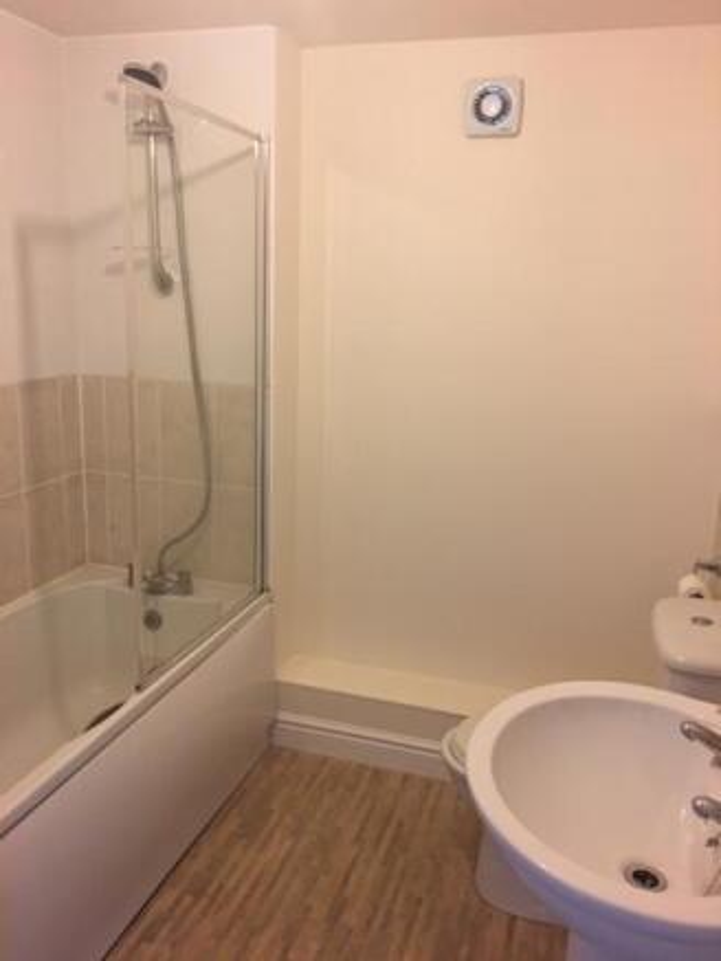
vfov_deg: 61.6
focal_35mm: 29
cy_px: 480
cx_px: 360
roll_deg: -2.1
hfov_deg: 48.2
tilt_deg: -11.1
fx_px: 805
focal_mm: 4.15
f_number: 2.2
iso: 80
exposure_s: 1/17
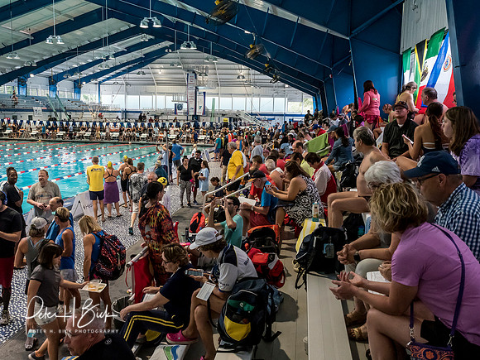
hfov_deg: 56.8
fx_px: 444
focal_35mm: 32
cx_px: 240
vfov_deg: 44.2
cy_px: 180
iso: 3200
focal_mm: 16
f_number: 5
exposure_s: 1/200
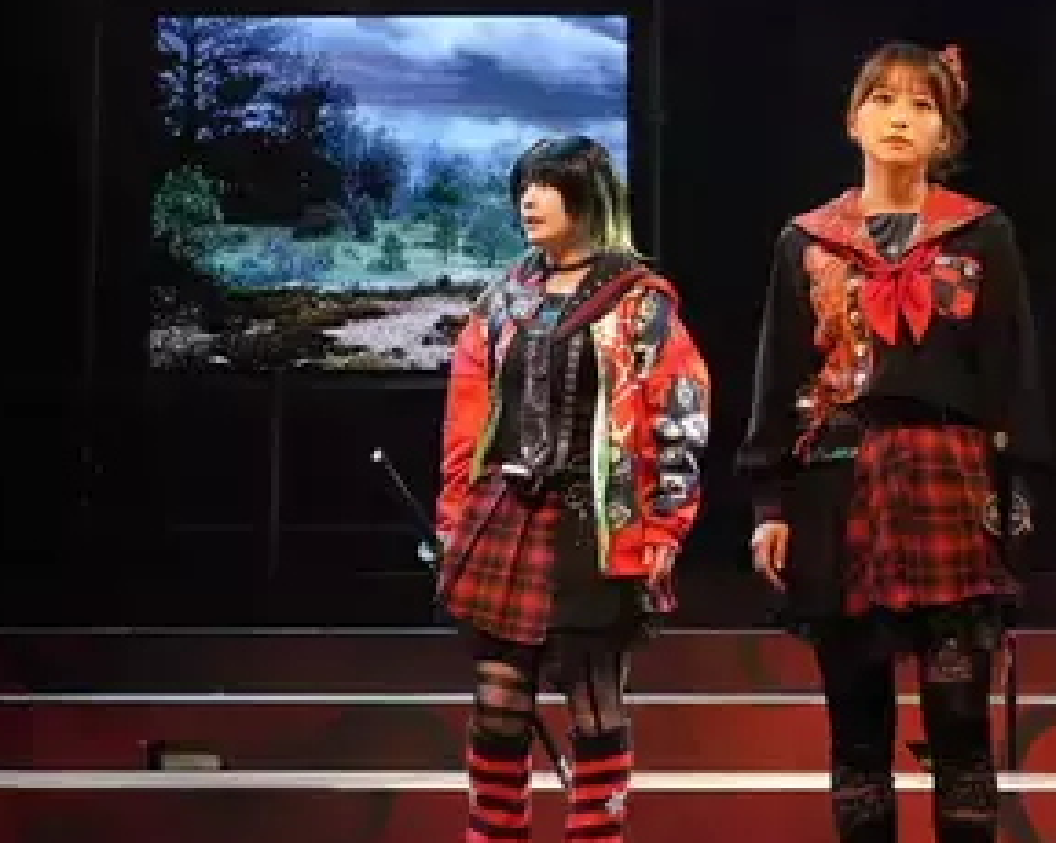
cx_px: 928
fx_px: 2624
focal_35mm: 84
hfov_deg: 22.3
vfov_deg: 18.3
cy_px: 387
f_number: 5.6
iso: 6400
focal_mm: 43
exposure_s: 1/250
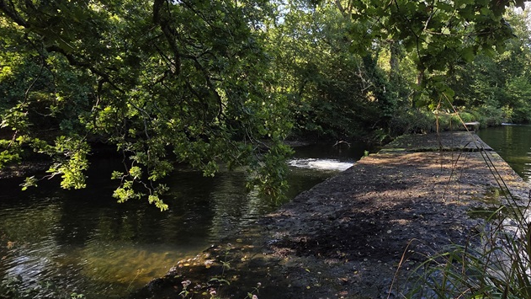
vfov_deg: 48.3
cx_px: 353
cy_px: 89
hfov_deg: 76.3
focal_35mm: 23
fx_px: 324
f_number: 1.9
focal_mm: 2.2
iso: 40
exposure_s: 1/285
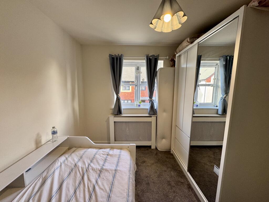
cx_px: 134
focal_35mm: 14
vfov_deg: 85.7
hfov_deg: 102.1
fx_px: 109
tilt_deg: -6.7
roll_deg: -0.1
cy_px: 101
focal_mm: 2.22
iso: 125
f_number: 2.2
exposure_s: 1/100
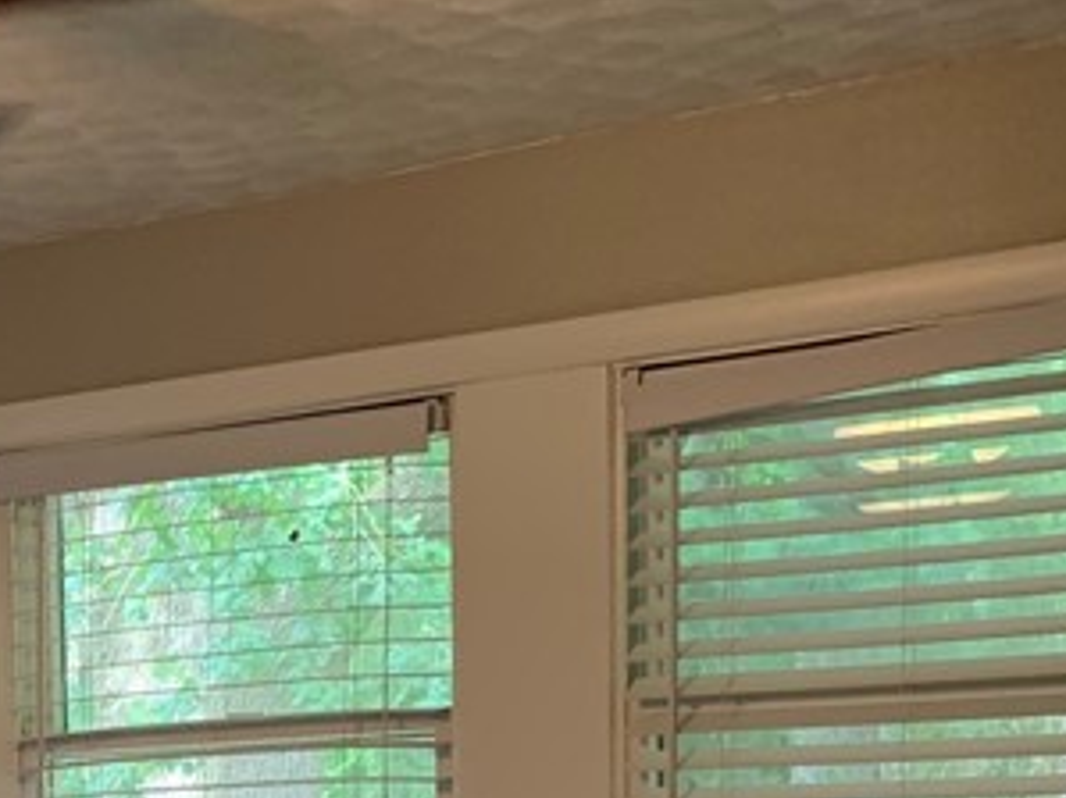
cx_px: -221
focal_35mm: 89
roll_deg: +2.6
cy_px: 1218
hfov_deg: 20.6
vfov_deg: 15.3
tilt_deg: -6.7
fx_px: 2740
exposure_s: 1/60
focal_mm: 4.25
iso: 125
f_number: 1.8
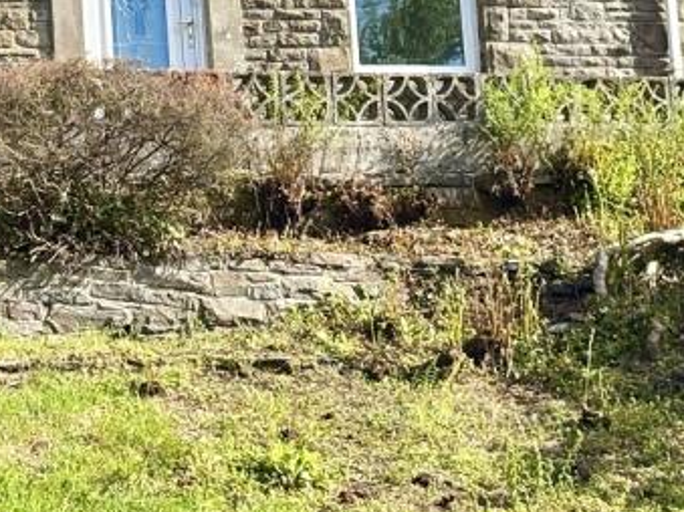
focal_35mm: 157
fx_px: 3101
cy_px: -167
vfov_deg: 9.3
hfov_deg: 12.6
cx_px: 299
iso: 32
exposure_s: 1/1115
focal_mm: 5.96
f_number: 1.6
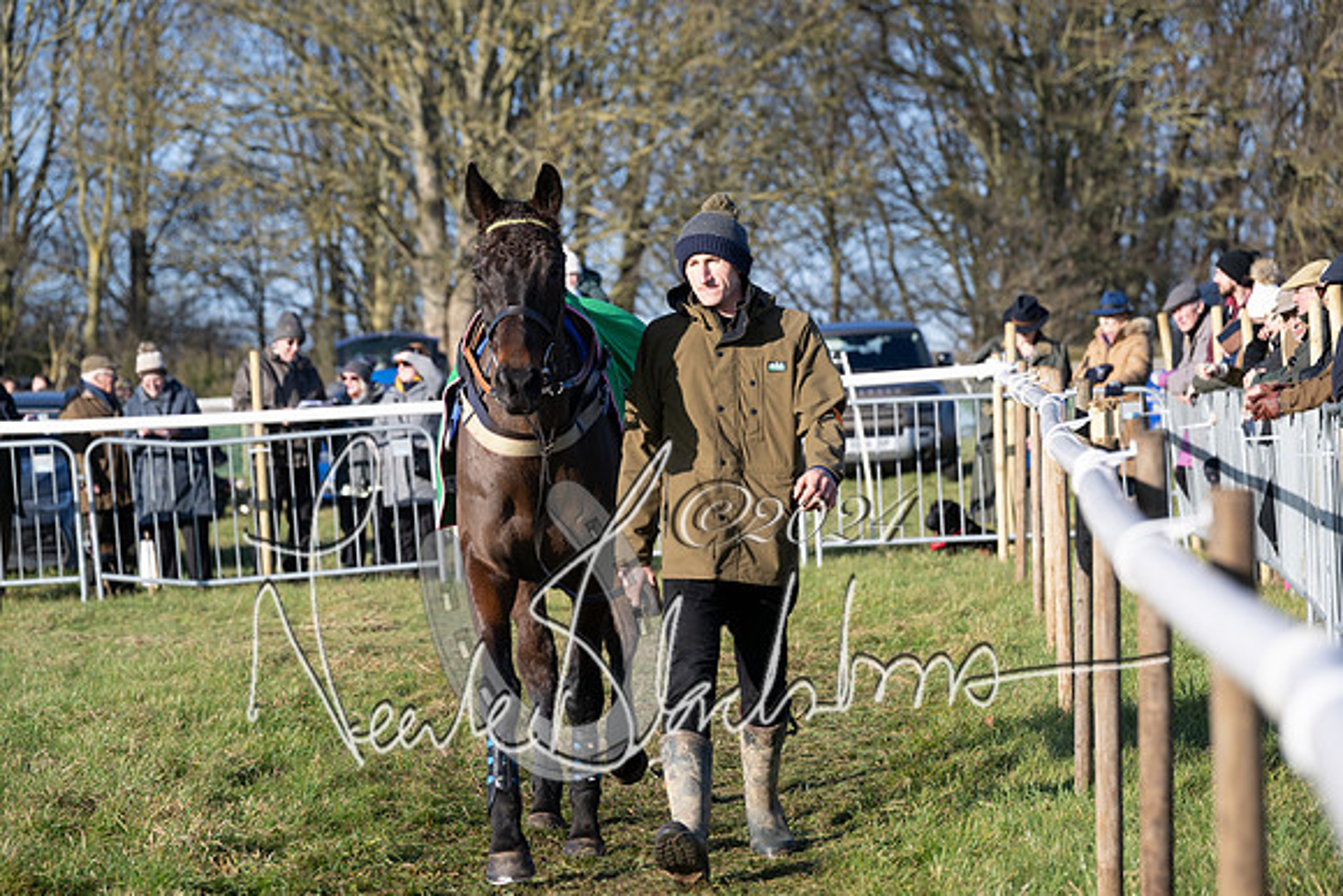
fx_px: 4963
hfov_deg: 15.4
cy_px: 448
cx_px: 672
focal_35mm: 133
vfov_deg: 10.3
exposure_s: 1/1250
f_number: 5
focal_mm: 133
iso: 400
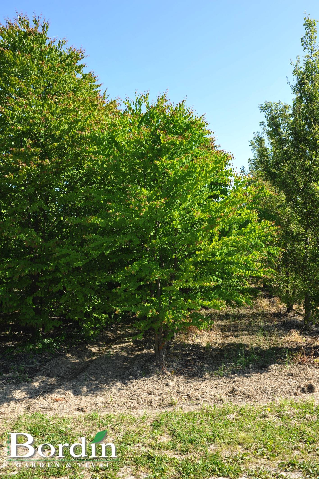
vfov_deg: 58.7
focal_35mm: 32
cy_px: 240
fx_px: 426
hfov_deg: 41.1
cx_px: 160
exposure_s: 1/200
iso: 200
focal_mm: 32
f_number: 7.1
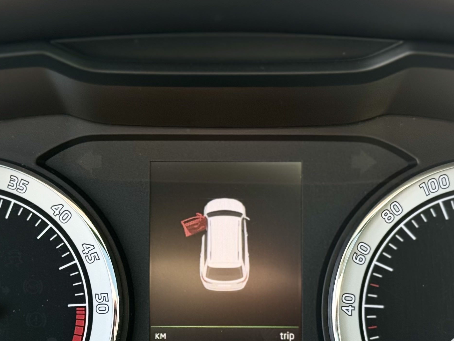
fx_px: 1351
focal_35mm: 103
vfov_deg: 14.3
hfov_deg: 19.1
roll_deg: +1.3
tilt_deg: -19.6
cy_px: 250
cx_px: 210
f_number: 1.78
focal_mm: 6.76
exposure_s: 1/169
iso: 64
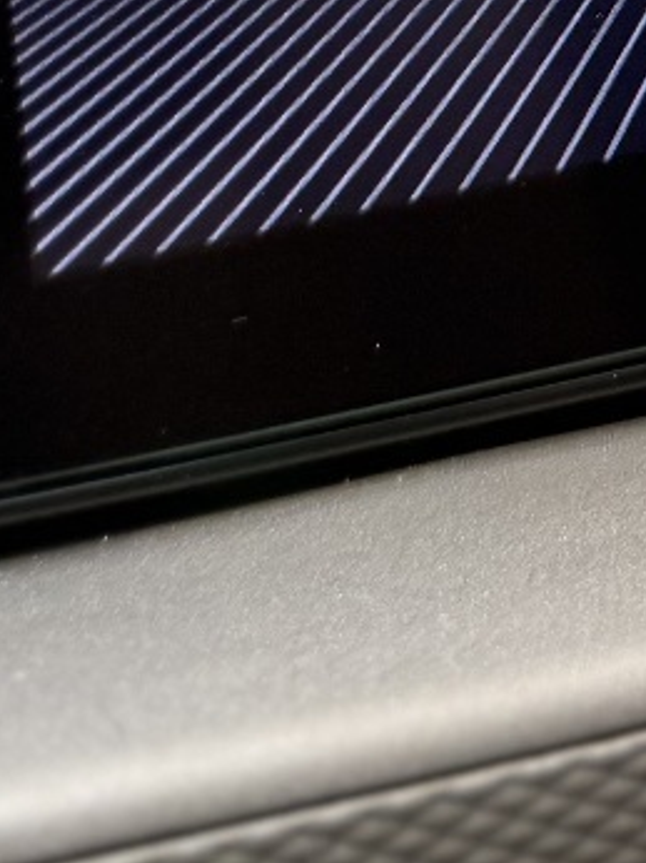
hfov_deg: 11.3
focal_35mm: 125
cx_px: 978
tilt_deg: -17.6
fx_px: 3114
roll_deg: -0.9
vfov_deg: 14.1
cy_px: -676
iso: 125
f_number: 1.78
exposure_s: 1/50
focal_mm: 6.76
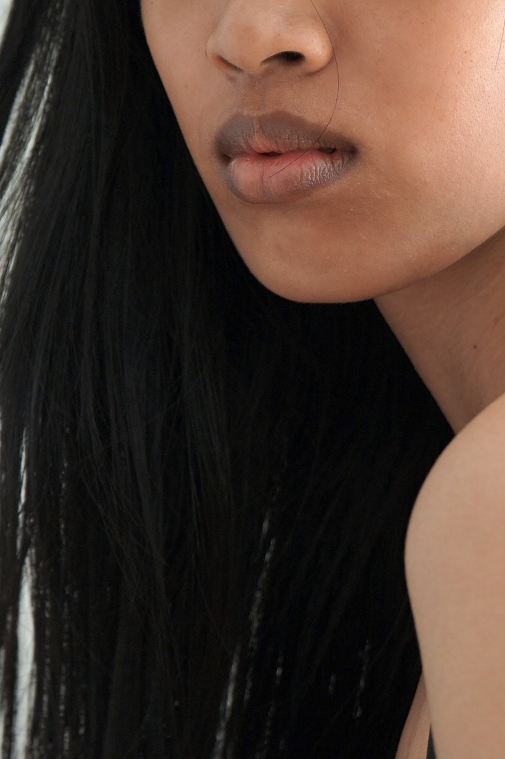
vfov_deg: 14.5
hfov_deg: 9.6
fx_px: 2992
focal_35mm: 142
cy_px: 353
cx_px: 391
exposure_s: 1/160
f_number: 5
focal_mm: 55
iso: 320
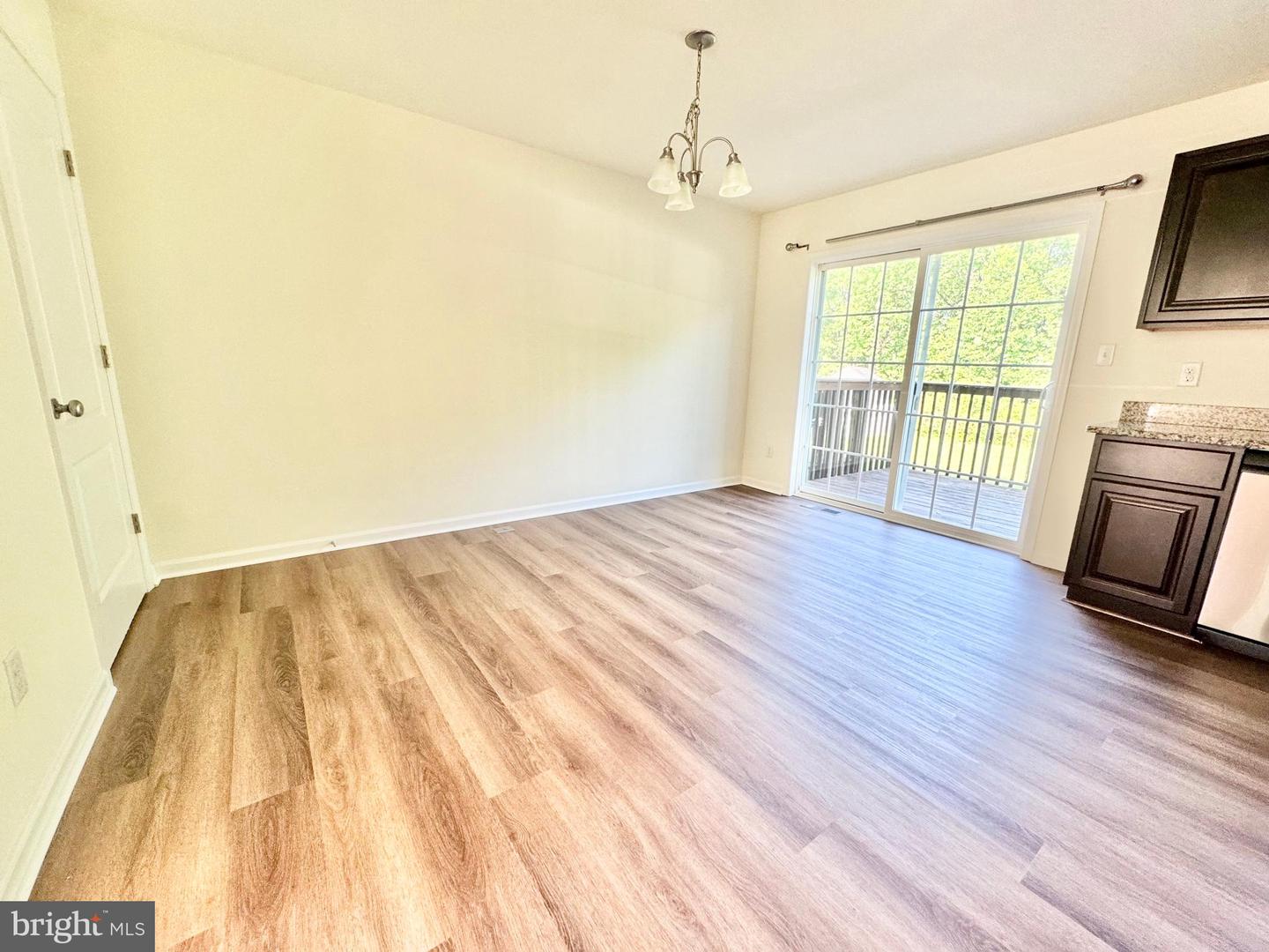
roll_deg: -0.3
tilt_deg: -11.3
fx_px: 513
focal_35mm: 14
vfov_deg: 85.7
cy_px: 476
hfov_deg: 102.1
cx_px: 634
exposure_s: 1/99
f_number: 2.2
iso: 200
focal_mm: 2.22
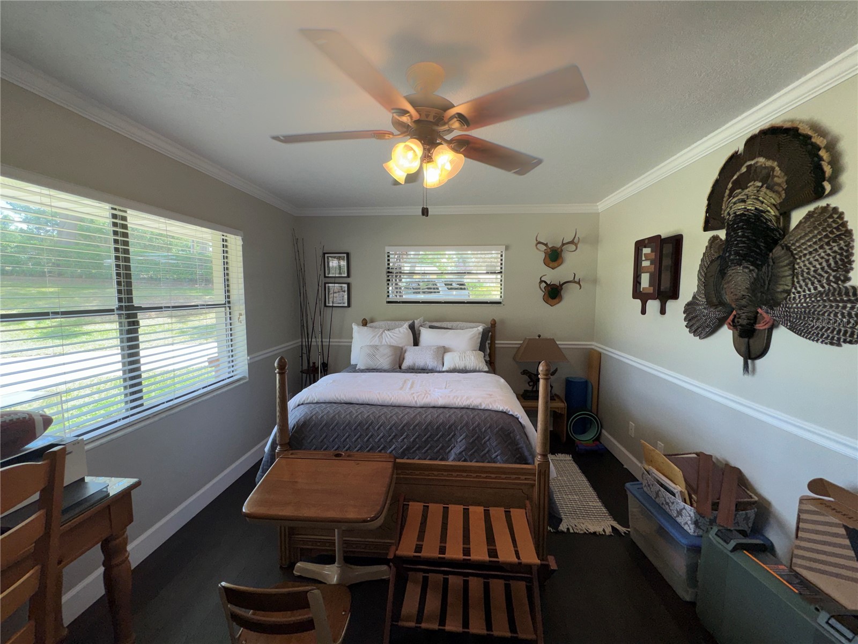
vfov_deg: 85.7
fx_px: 347
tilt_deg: -4.9
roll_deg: -0.3
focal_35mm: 14
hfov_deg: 102.1
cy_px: 322
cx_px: 429
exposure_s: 1/122
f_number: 2.2
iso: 32
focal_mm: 2.22
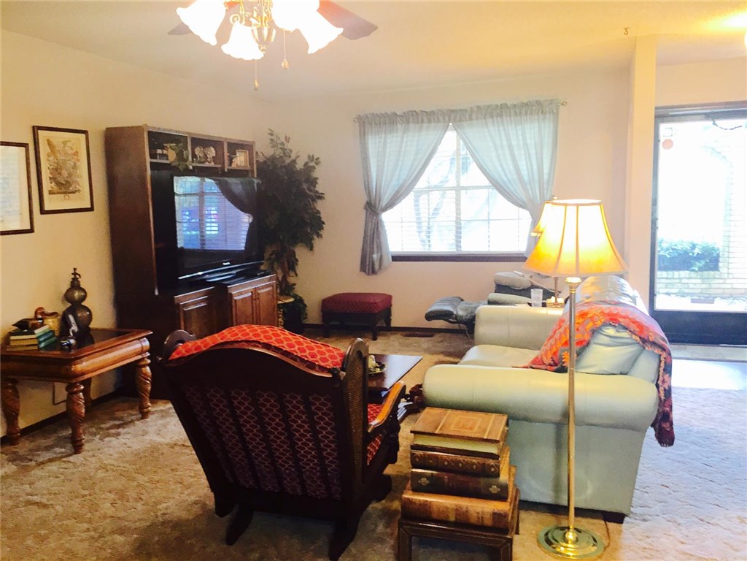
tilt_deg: -6.6
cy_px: 280
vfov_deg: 48.2
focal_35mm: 29
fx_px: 626
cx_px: 374
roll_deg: -0.3
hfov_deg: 61.7
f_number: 2.2
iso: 160
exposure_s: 1/30
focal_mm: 4.15
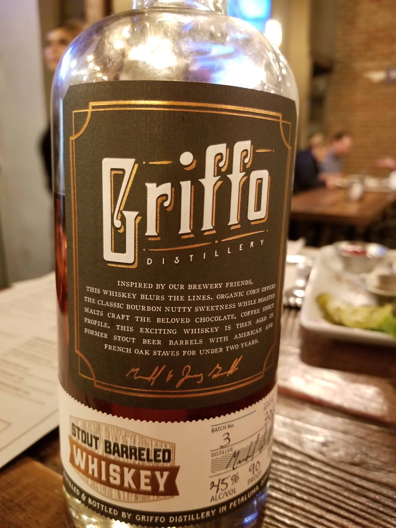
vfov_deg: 67.3
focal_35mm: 26
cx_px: 198
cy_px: 264
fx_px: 397
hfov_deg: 53.1
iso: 500
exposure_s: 1/10
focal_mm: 4.3
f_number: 1.7
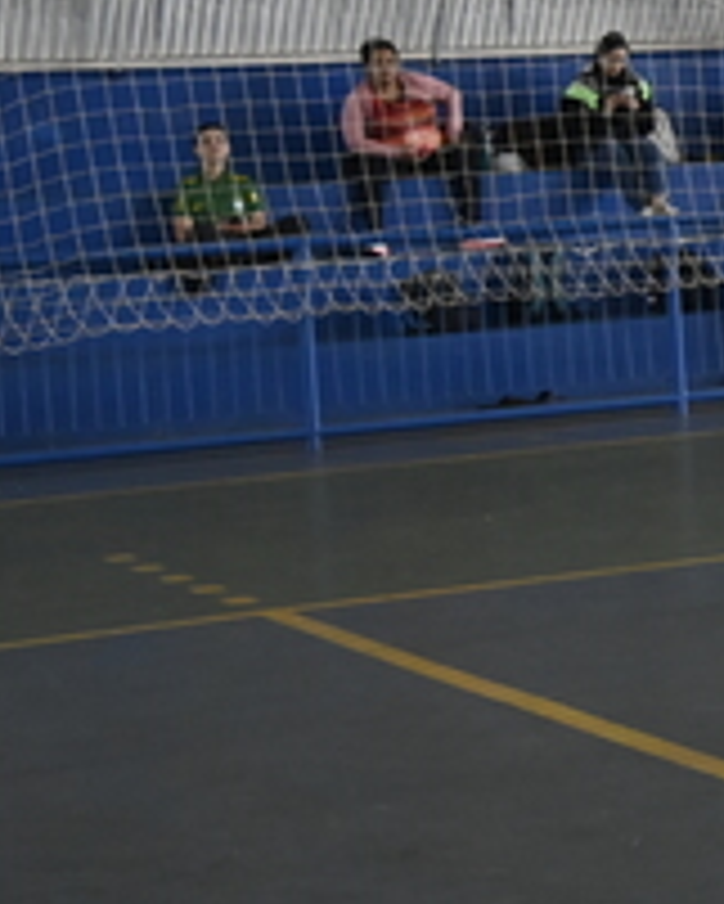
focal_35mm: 130
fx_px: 3479
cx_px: 1713
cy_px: 250
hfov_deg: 10.3
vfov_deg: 14.8
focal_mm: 31
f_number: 4
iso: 3200
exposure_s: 1/1600
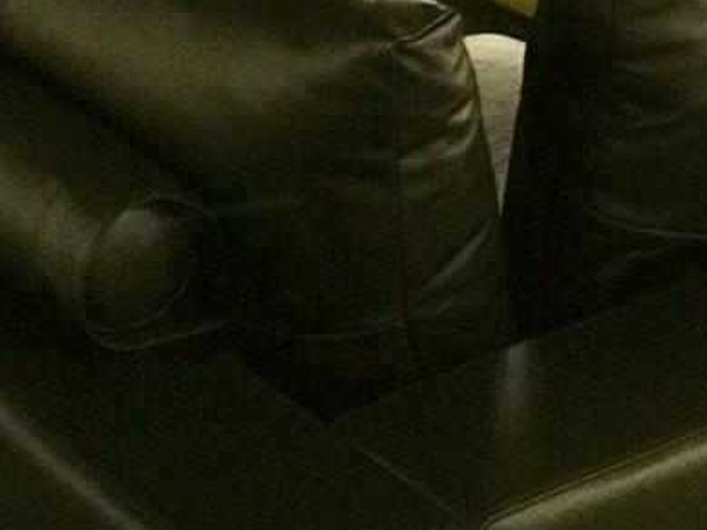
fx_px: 2450
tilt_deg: -8.5
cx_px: 407
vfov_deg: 11.2
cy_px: -543
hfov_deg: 16.4
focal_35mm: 120
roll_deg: -3.1
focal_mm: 4.15
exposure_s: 1/4
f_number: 2.2
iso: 80
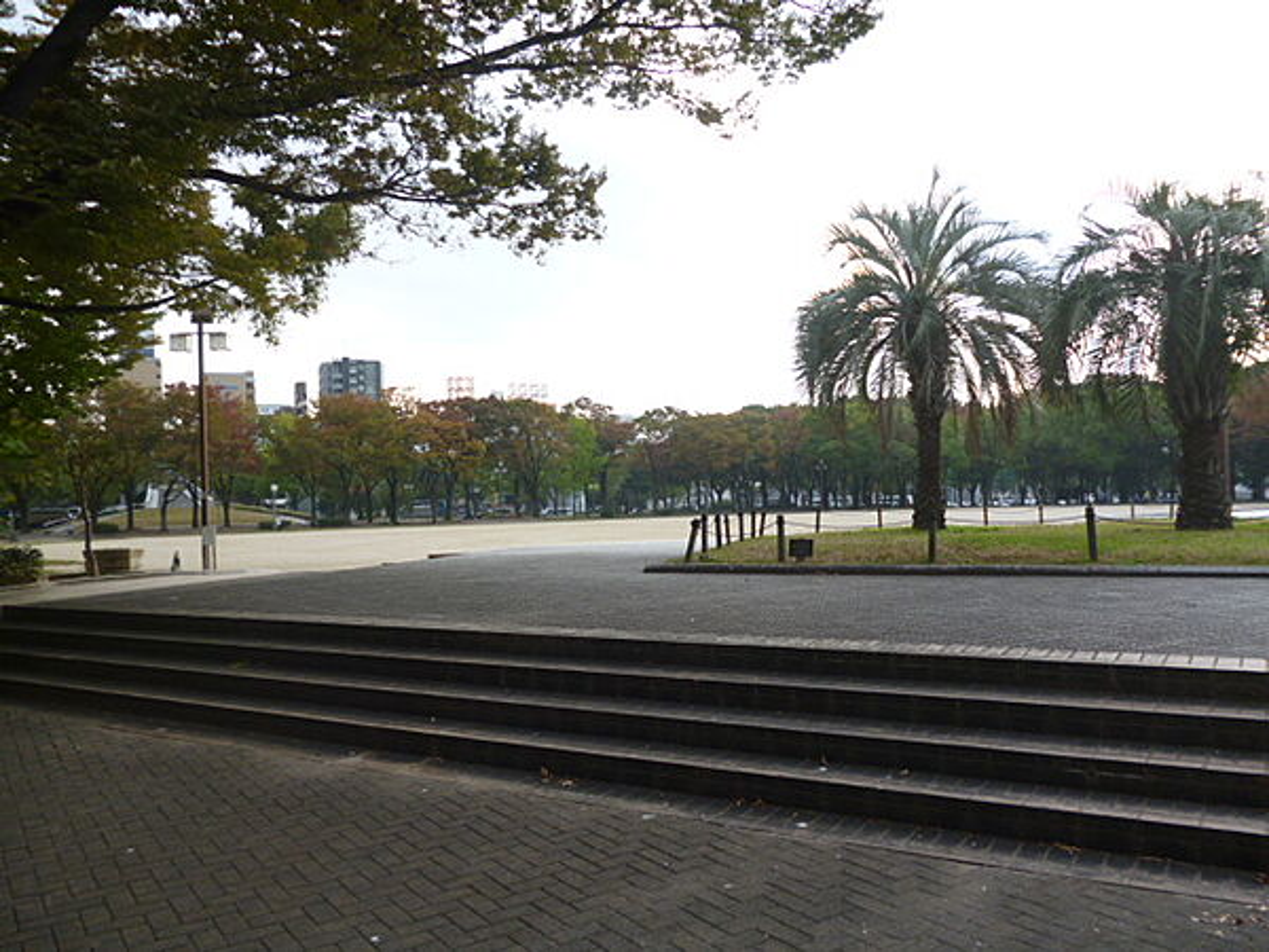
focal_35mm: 28
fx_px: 1026
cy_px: 476
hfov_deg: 63.4
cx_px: 634
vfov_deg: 49.7
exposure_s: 1/250
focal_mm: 5
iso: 100
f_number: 3.1
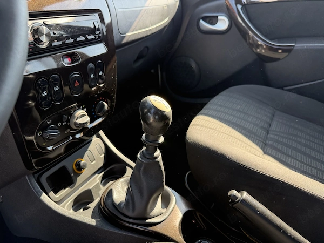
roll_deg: +2.4
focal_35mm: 24
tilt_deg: -26.3
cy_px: 122
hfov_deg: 71.6
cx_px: 162
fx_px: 225
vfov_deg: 56.8
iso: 125
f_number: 1.78
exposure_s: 1/202
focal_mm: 6.76
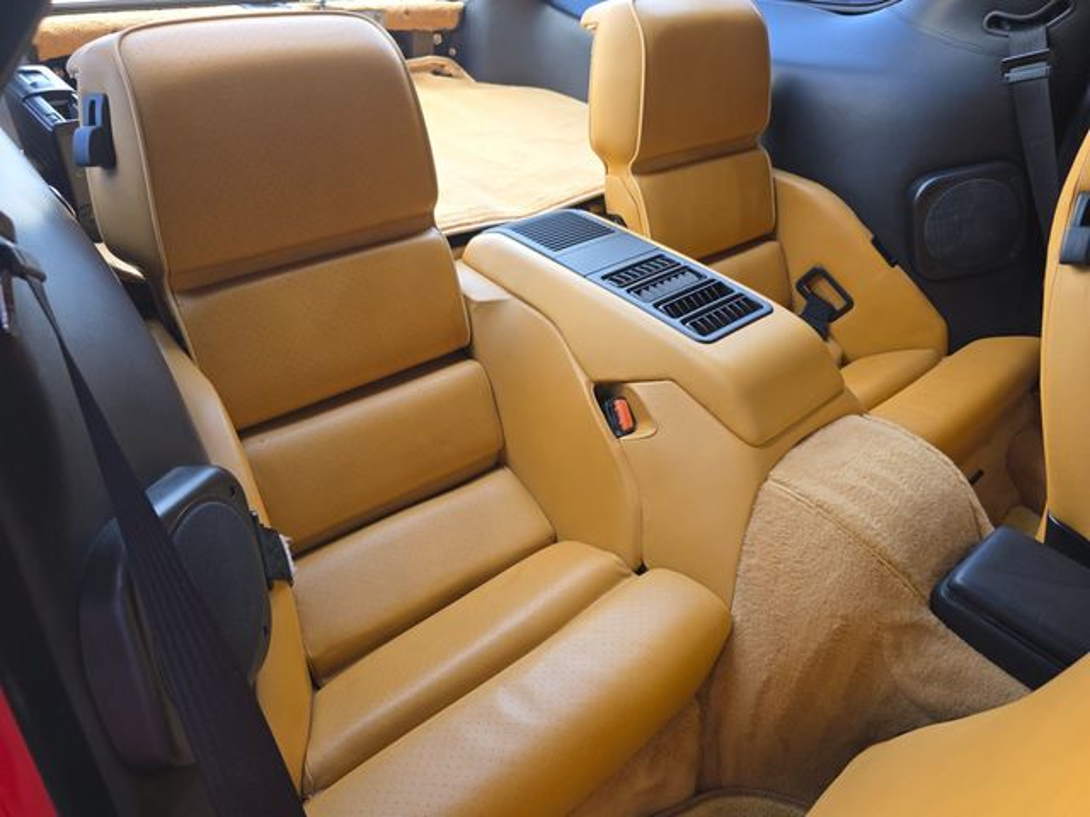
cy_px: 408
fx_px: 724
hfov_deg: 73.9
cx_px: 545
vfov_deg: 58.9
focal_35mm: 23
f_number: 1.7
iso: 64
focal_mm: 6.3
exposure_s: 1/180
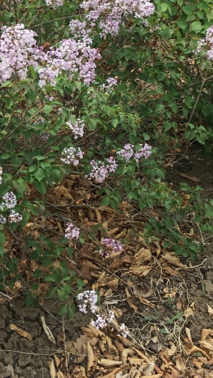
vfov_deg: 33.0
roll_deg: +0.0
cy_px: 34
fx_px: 603
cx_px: -20
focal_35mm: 60
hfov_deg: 19.2
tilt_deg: -13.9
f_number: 2.2
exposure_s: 1/646
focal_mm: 4.15
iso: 25
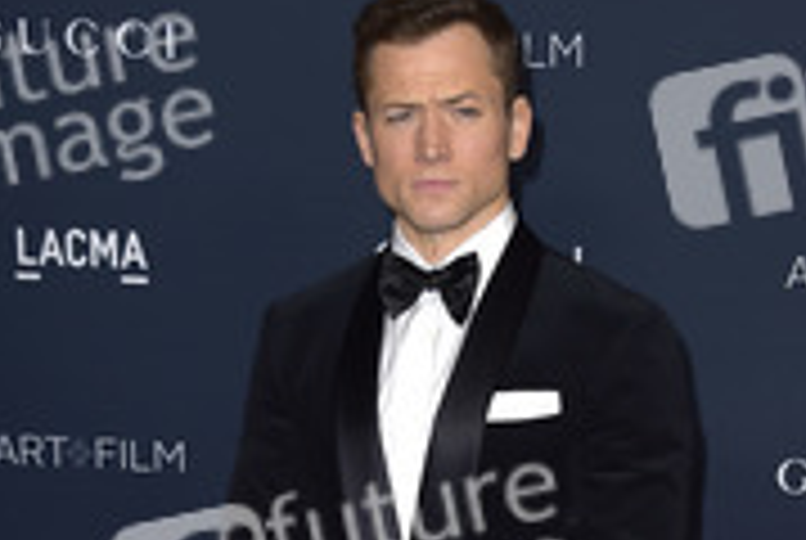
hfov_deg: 17.6
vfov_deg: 11.4
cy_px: 796
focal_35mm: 116
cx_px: 475
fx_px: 2601
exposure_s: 1/250
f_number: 6.3
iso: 500
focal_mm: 52
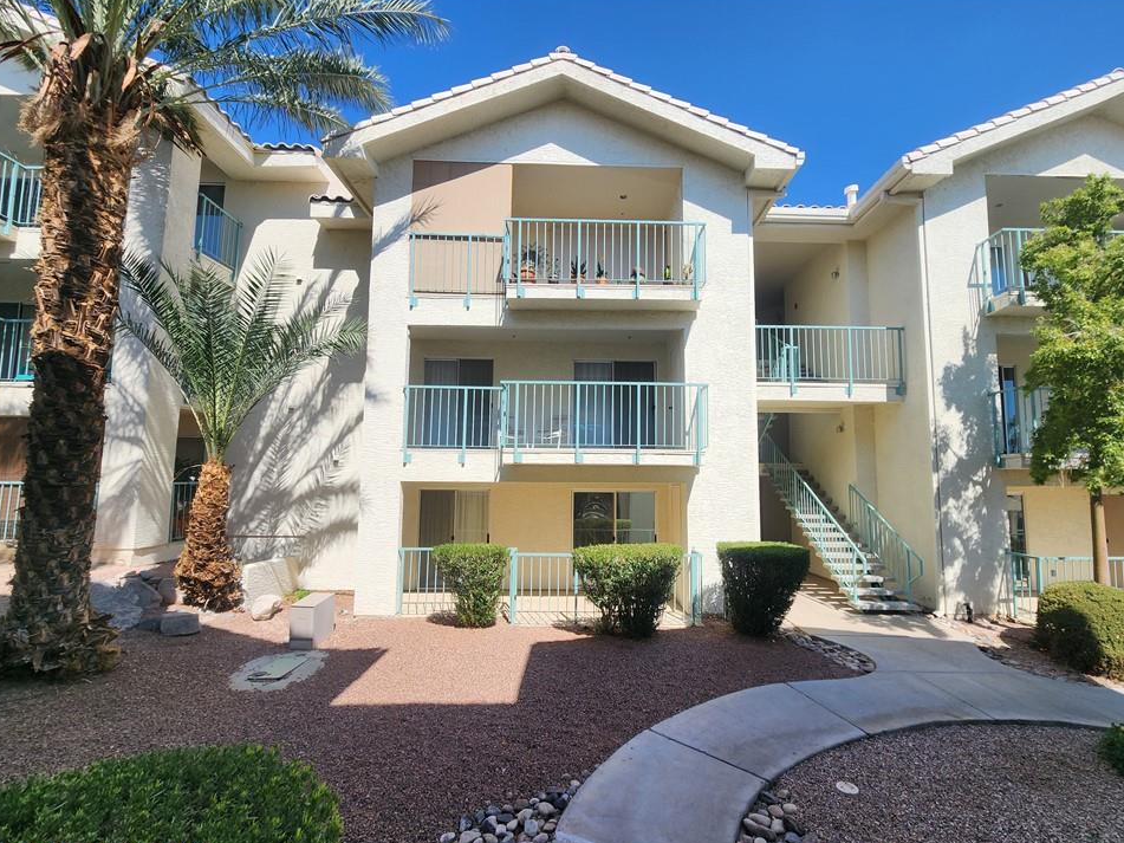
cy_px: 443
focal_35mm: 14
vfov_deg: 85.6
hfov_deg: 102.0
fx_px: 455
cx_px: 595
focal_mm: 2.2
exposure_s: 1/1799
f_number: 2.2
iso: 50
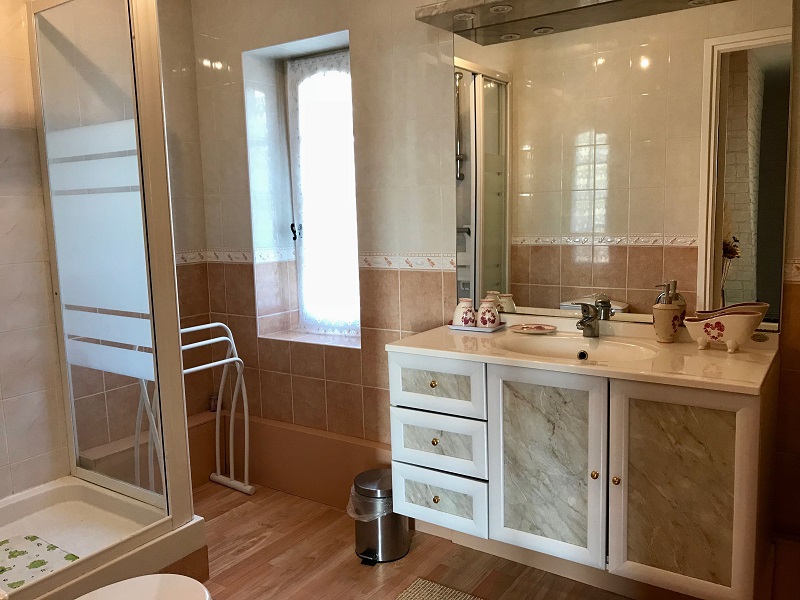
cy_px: 300
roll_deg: +2.3
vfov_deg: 49.7
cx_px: 400
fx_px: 647
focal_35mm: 28
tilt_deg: -6.4
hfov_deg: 63.4
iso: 32
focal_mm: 3.99
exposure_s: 1/20
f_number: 1.8
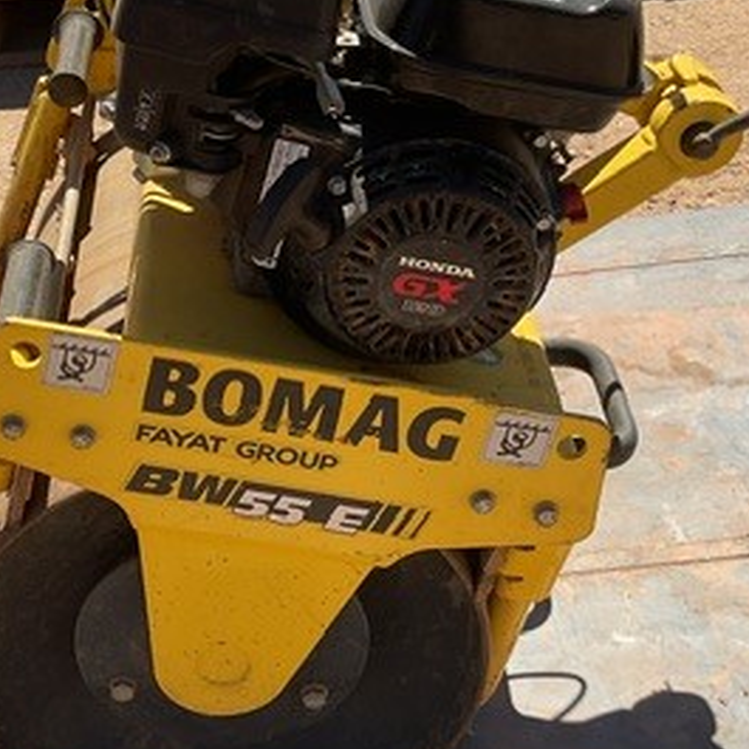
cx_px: 252
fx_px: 1518
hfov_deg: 27.6
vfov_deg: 27.6
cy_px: 288
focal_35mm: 62
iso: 16
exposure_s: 1/2427
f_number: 1.8
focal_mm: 3
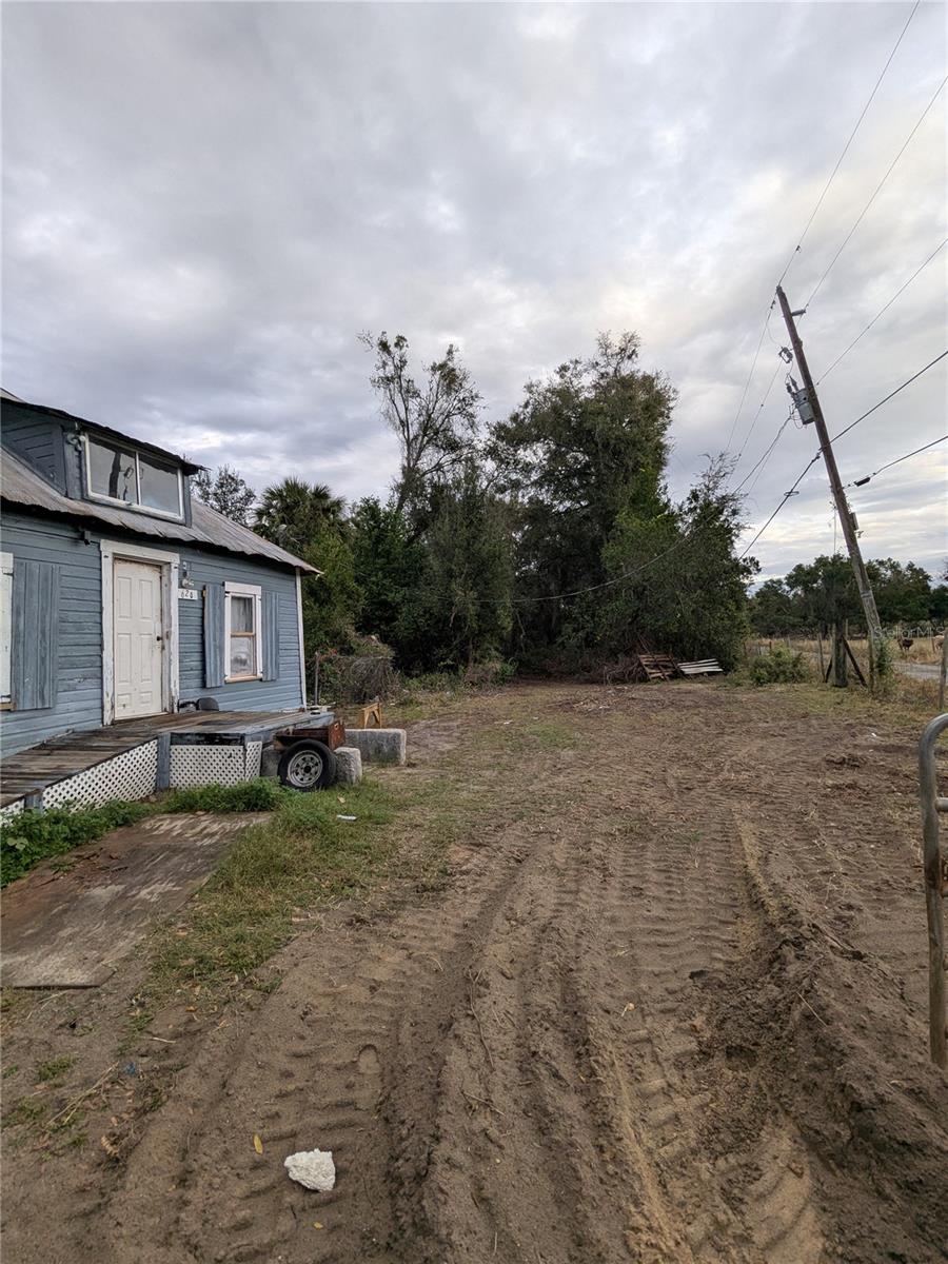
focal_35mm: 16
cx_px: 474
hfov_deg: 78.1
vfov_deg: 94.5
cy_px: 632
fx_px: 584
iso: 49
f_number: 2.2
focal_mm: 2.35
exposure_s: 1/169
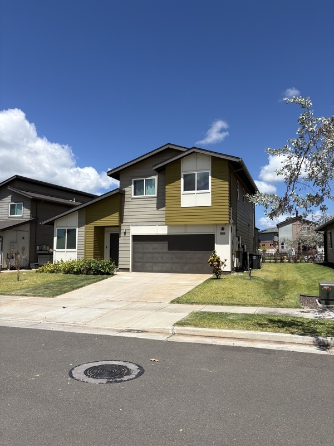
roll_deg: -1.2
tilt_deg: +3.3
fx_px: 334
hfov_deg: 53.1
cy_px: 223
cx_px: 167
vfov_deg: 67.3
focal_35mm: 26
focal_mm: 5.96
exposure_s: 1/4608
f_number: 1.6
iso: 50
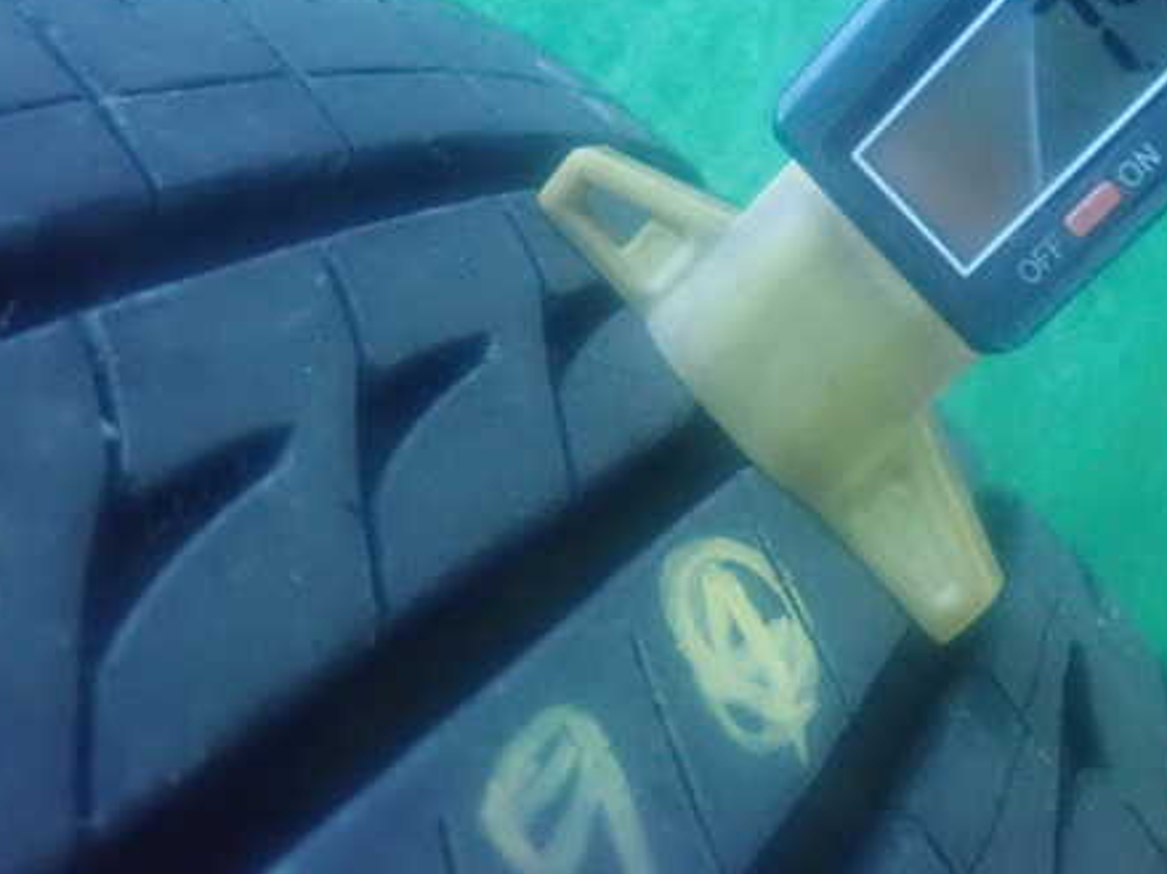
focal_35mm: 41
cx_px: 768
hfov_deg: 45.2
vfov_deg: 35.1
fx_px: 1382
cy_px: 388
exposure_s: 1/30
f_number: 2.3
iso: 1600
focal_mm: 5.5
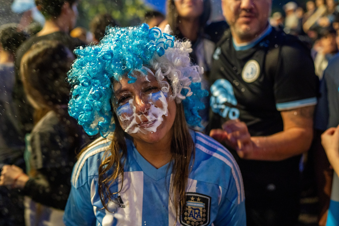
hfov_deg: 54.4
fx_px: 330
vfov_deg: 37.9
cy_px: 113
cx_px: 170
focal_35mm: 35
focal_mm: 35
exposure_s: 1/80
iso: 1600
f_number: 2.5
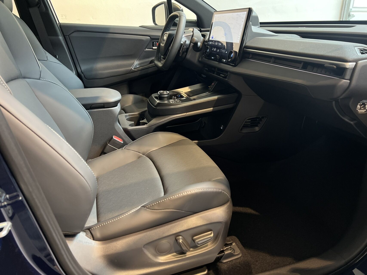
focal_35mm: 26
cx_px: 184
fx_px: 276
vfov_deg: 53.1
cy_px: 138
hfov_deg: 67.3
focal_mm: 5.7
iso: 160
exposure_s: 1/50
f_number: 1.5
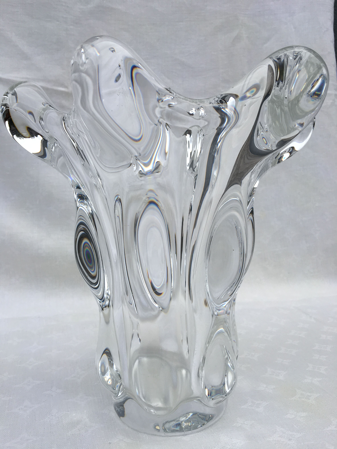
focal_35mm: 29
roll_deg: +0.8
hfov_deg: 48.2
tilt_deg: -2.1
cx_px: 168
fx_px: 376
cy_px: 224
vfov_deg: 61.7
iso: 25
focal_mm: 4.15
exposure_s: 1/447
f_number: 2.2
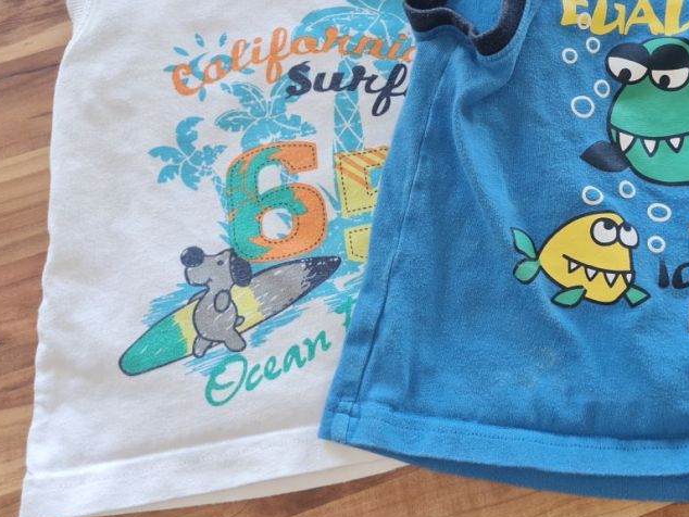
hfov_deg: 44.9
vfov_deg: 34.8
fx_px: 816
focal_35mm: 41
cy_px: 164
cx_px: 477
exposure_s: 1/33
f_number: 1.8
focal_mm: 5.4
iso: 70
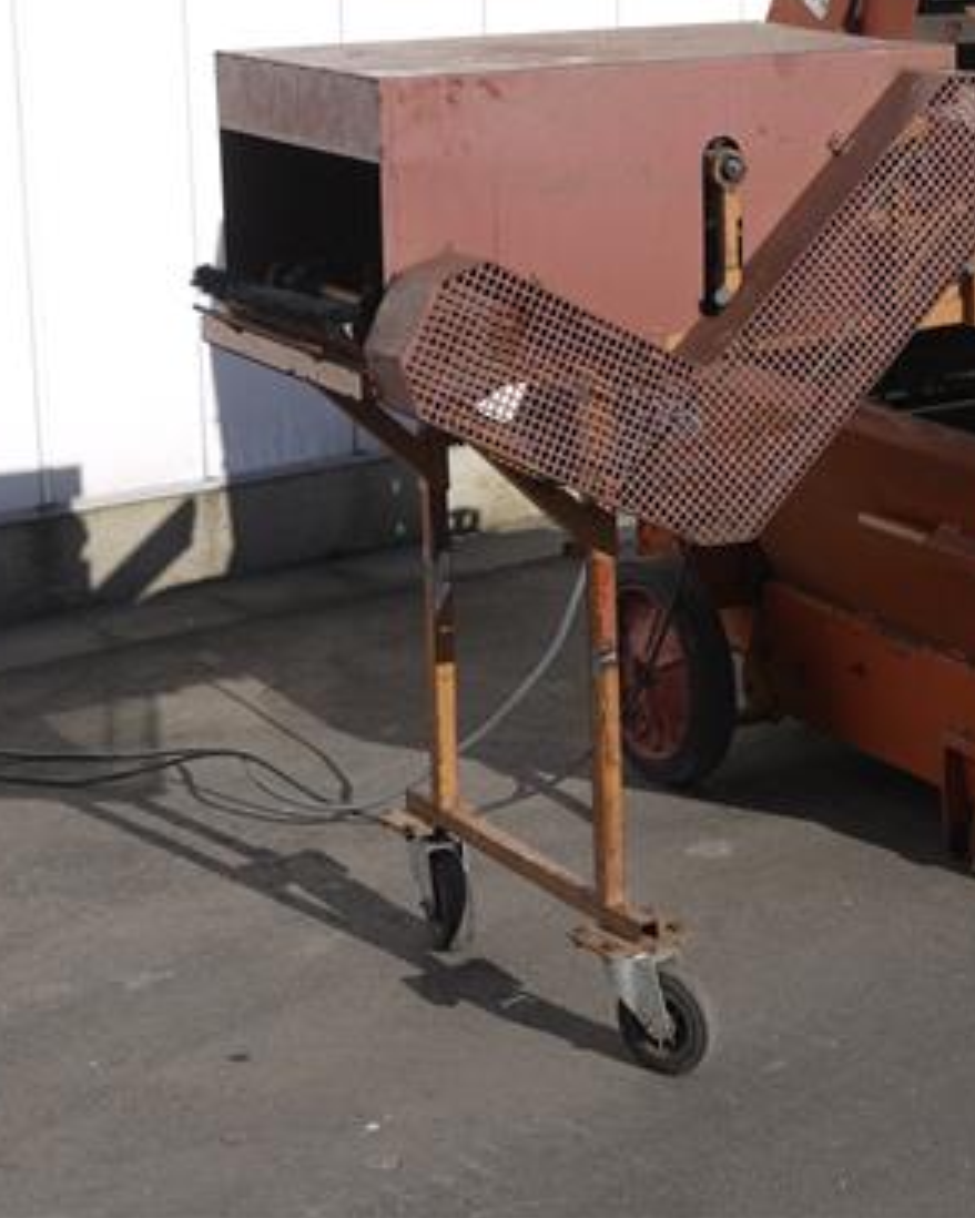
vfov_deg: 23.2
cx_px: 965
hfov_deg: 18.3
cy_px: 423
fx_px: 2957
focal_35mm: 82
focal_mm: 24
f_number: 9
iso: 100
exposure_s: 1/320
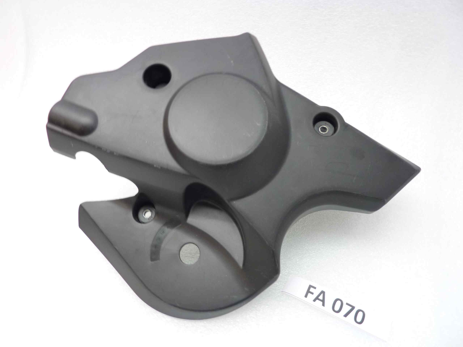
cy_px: 174
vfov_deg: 54.9
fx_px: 334
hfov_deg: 69.4
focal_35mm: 25
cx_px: 232
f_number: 3.3
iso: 125
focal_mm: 4.1
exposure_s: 1/8
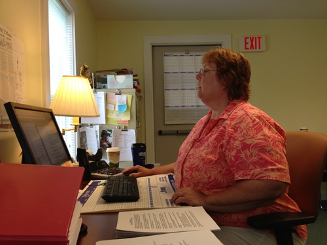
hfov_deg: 55.4
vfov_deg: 42.9
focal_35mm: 33
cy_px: 122
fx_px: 312
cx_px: 164
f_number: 2.4
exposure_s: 1/40
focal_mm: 4.13
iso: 64
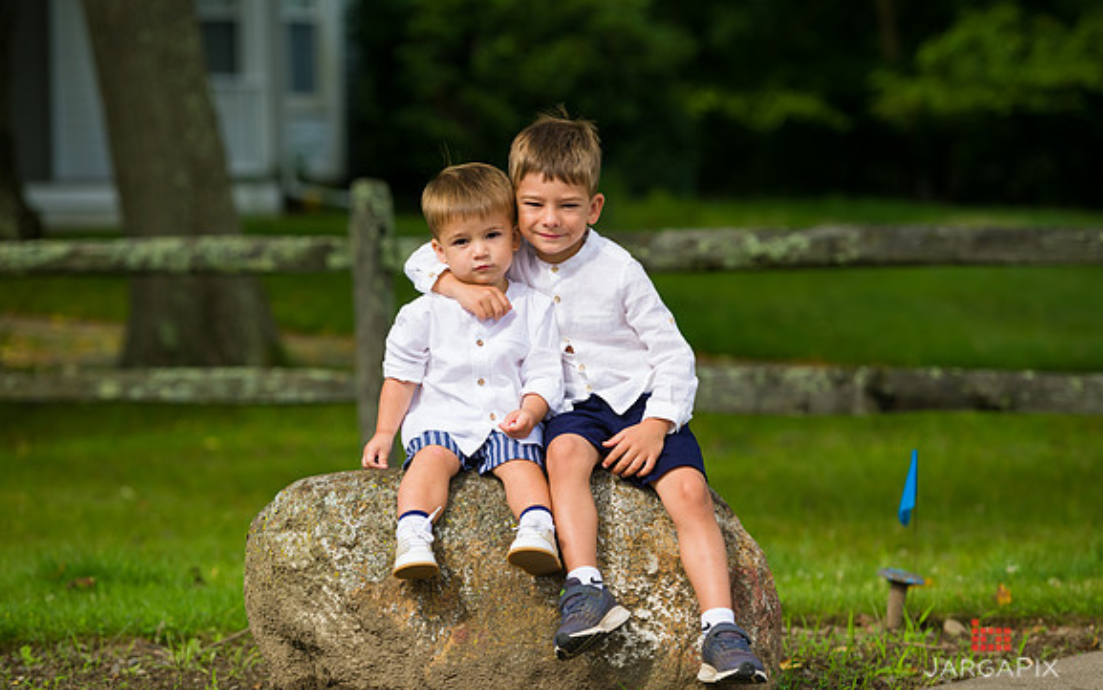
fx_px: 3849
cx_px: 552
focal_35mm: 128
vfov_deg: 10.2
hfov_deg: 16.3
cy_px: 349
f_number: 4
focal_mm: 125
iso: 200
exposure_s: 1/1000
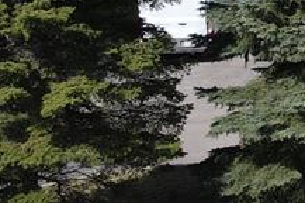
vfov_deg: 11.4
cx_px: 717
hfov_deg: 13.3
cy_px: -37
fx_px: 998
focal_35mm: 118
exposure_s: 1/640
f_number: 2.8
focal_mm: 4.5
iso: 100
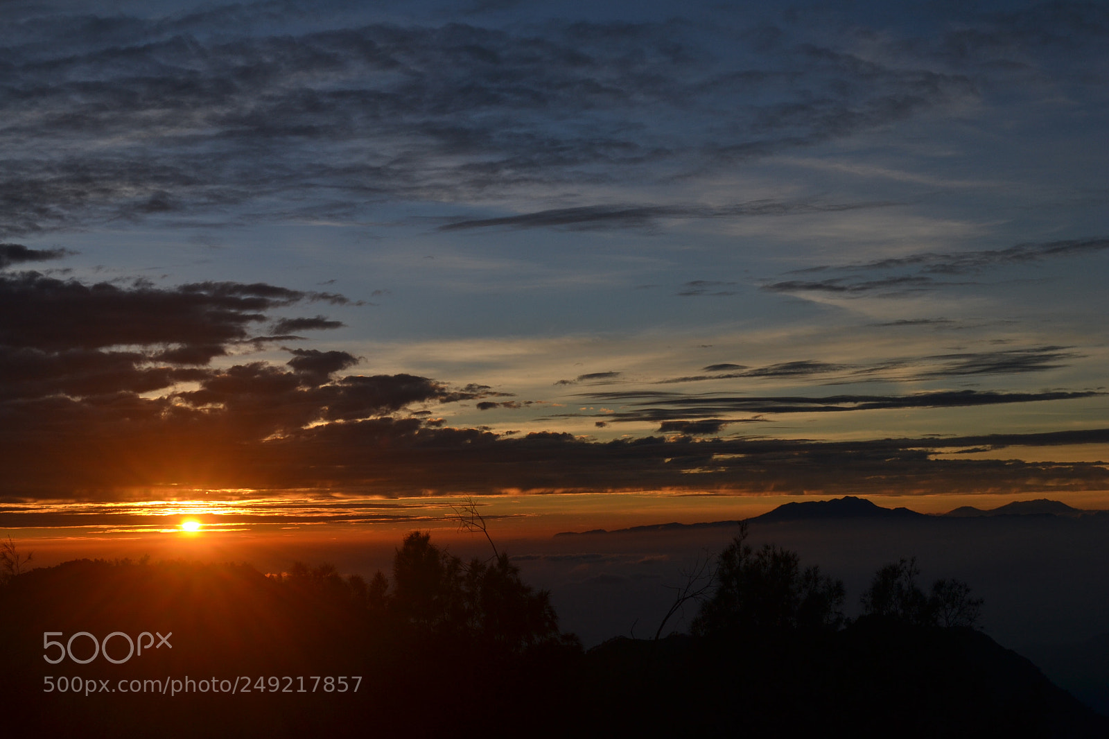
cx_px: 554
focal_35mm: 57
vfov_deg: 23.8
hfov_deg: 35.1
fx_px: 1755
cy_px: 370
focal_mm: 38
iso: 100
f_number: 10
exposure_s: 1/400
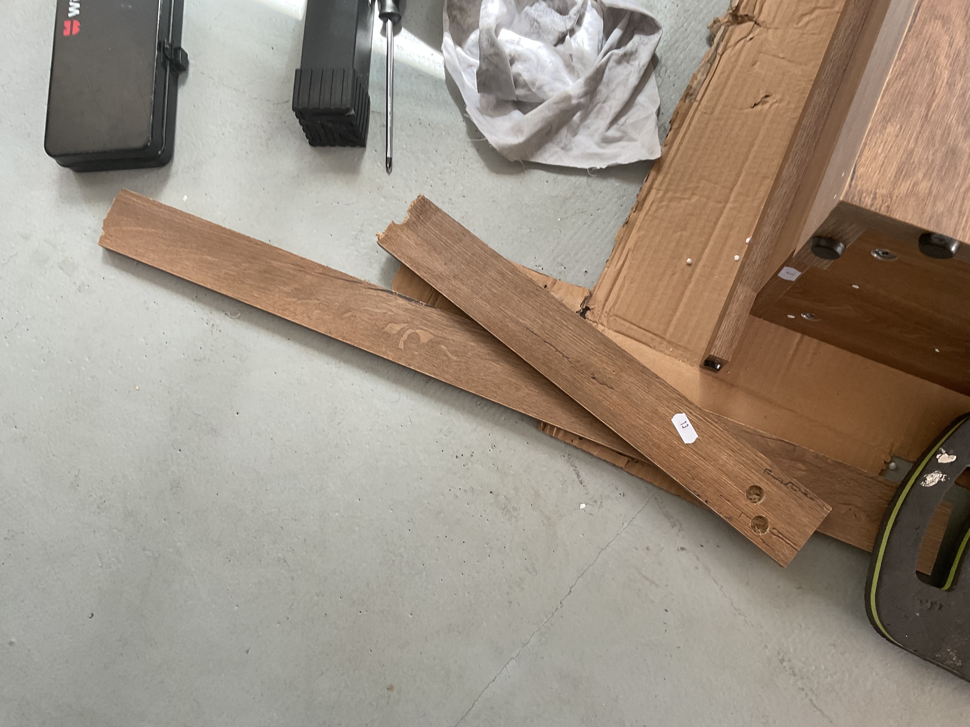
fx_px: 813
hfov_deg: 61.7
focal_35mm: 29
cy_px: 364
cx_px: 485
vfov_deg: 48.2
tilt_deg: -77.4
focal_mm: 3
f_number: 1.8
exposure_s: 1/60
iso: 50
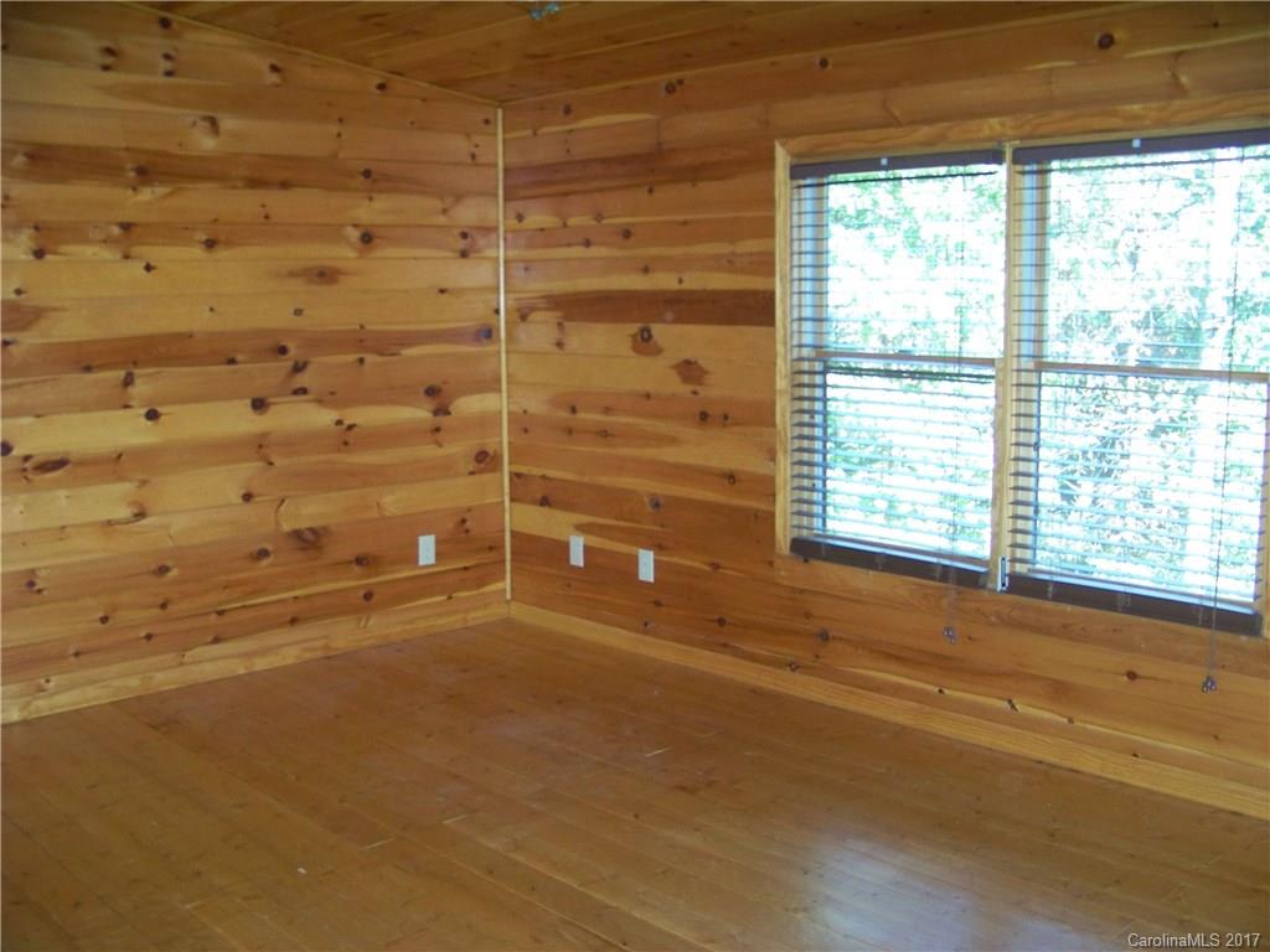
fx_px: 1321
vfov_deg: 39.7
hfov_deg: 51.4
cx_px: 635
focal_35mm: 36
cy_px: 476
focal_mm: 5.85
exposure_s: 1/30
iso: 200
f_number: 2.8
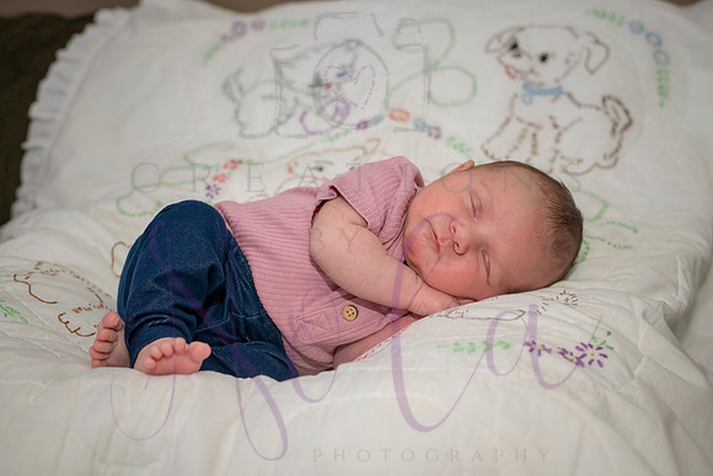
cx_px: 356
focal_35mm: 50
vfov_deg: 27.0
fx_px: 990
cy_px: 238
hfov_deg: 39.6
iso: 800
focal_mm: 50
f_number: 4
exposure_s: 1/250
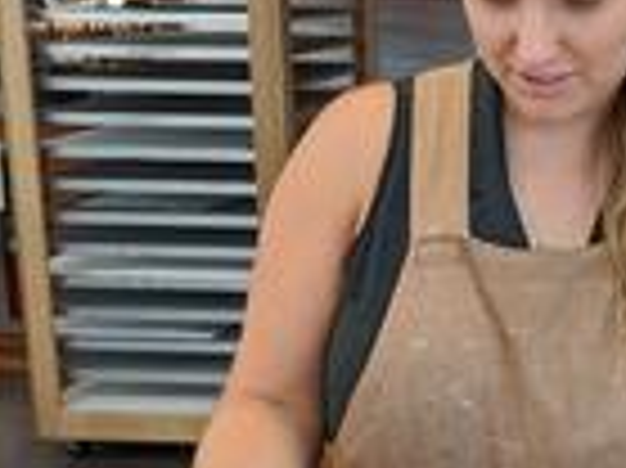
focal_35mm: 70
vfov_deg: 20.8
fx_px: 1265
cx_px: 603
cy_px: 346
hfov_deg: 26.5
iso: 89
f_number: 1.8
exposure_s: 1/125
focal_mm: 4.44
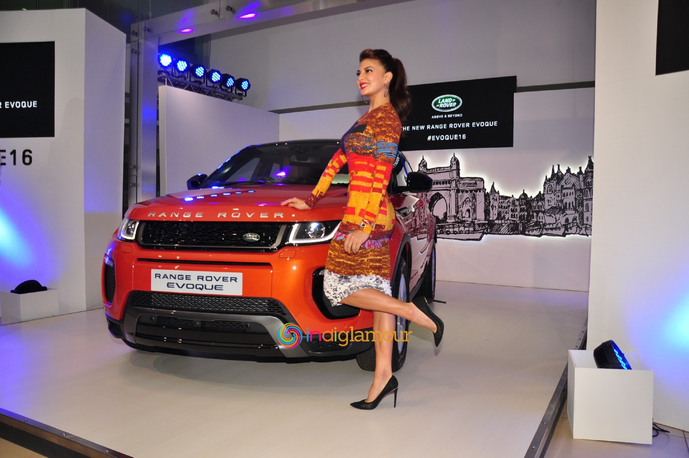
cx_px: 344
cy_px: 229
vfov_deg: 47.8
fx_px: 516
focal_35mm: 27
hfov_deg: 67.4
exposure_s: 1/160
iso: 400
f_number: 5.6
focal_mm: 18
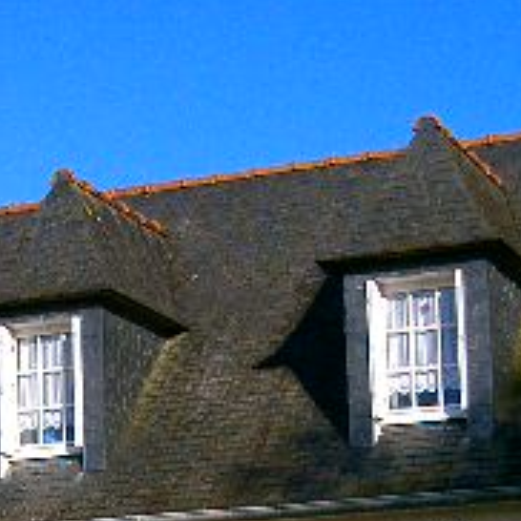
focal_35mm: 121
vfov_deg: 13.9
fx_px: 2060
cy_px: 656
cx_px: 40
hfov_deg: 14.3
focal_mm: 8
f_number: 4.8
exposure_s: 1/1000
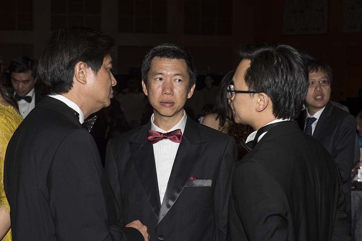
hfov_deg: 28.9
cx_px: 181
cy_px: 120
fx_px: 703
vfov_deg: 19.4
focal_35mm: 70
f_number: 8
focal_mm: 70
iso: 400
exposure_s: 1/60
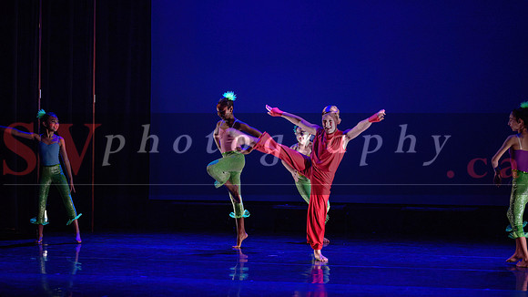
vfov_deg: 11.4
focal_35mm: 106
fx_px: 1483
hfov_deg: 20.2
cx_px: 264
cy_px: 124
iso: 1600
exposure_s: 1/200
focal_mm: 100
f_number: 2.8
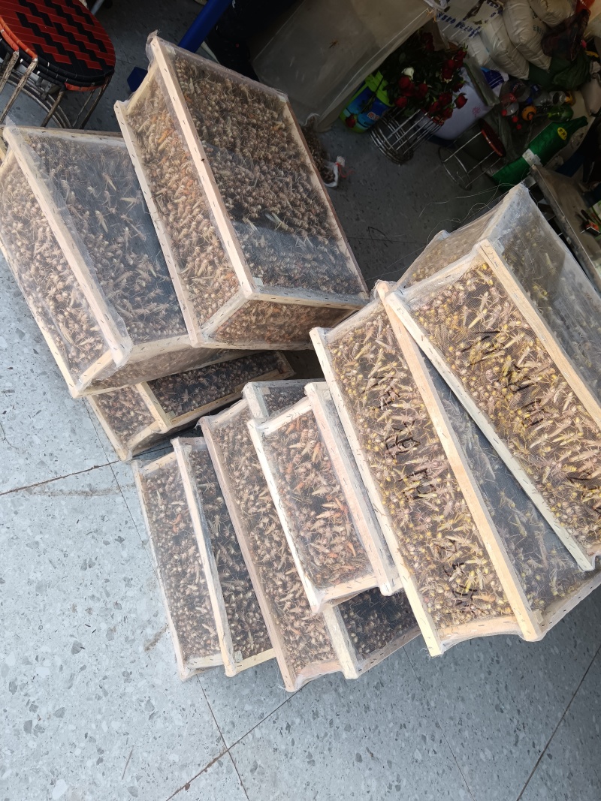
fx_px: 625
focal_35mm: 27
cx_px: 300
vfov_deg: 65.3
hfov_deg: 51.3
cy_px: 400
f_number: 1.9
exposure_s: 1/100
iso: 117
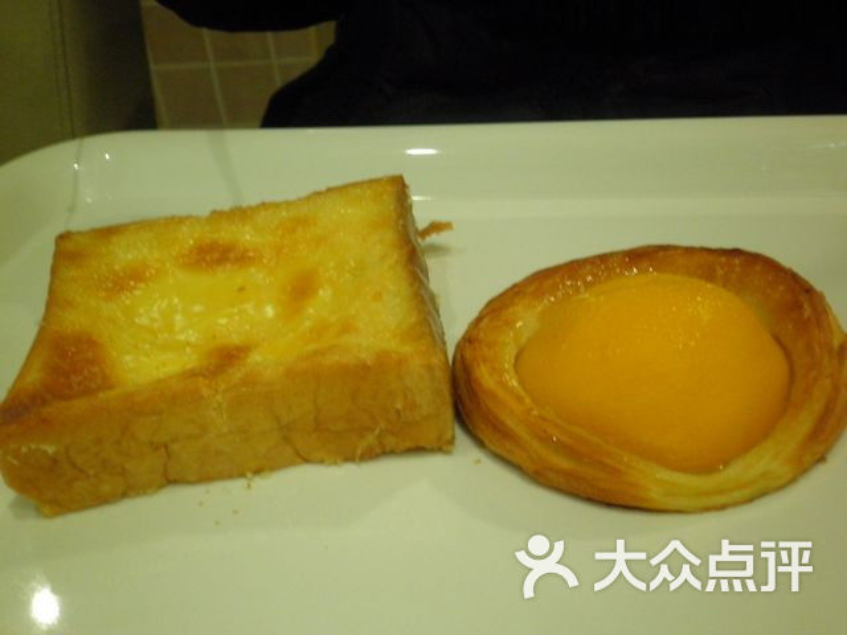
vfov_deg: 30.9
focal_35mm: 47
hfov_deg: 40.4
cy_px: 318
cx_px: 424
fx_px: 1150
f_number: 3.4
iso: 400
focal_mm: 8.3
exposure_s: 1/4
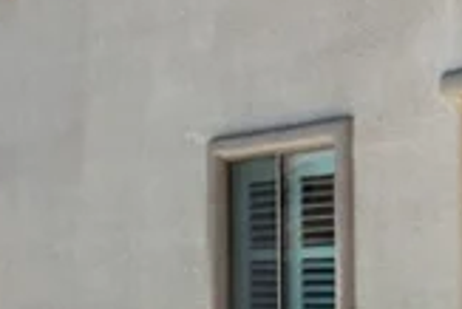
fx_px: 1374
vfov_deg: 12.7
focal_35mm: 107
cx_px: 139
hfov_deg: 19.0
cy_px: 288
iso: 400
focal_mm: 17
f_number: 8
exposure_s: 1/8000
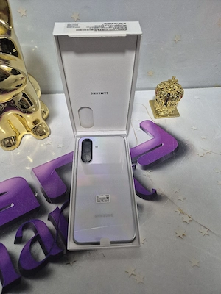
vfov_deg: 73.9
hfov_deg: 58.9
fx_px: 196
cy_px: 147
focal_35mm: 23
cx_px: 110
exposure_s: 1/100
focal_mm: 5.4
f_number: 1.8
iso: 640
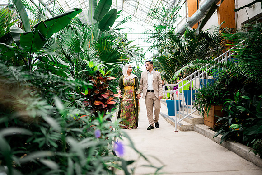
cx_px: 131
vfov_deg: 37.9
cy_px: 88
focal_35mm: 35
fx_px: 255
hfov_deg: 54.4
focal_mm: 35
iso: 200
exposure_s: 1/800
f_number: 1.2
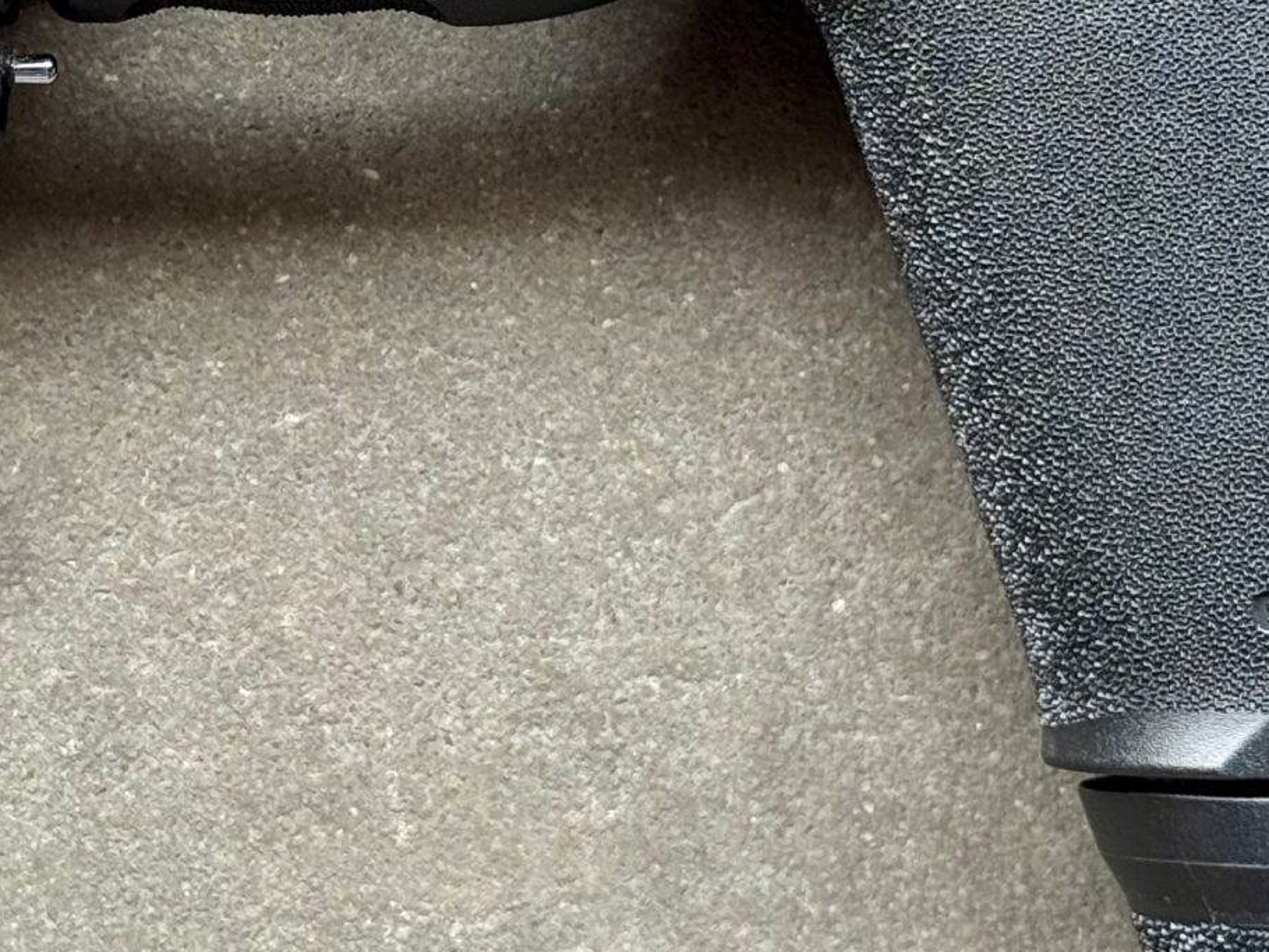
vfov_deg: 10.9
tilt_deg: -87.0
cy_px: -4
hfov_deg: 14.6
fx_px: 4950
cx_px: 386
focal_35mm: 135
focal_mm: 6.76
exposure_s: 1/215
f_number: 1.78
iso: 64
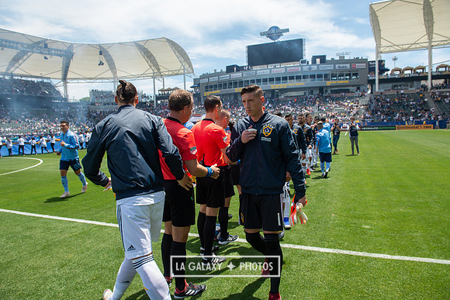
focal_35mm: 24
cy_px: 150
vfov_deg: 53.2
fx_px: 300
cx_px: 225
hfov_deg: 73.7
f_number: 5.6
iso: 200
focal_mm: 24
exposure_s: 1/640
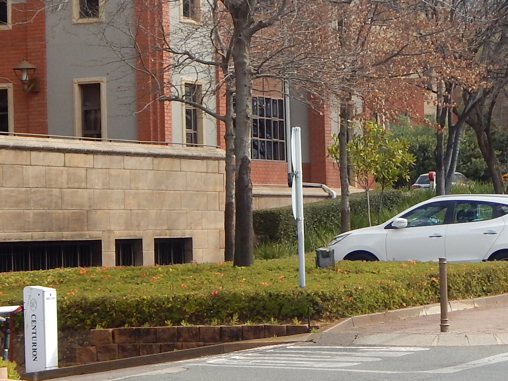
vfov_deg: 10.1
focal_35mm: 147
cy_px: 83
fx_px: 2157
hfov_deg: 13.4
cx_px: 363
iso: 125
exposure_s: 1/400
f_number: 3.7
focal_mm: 8.6
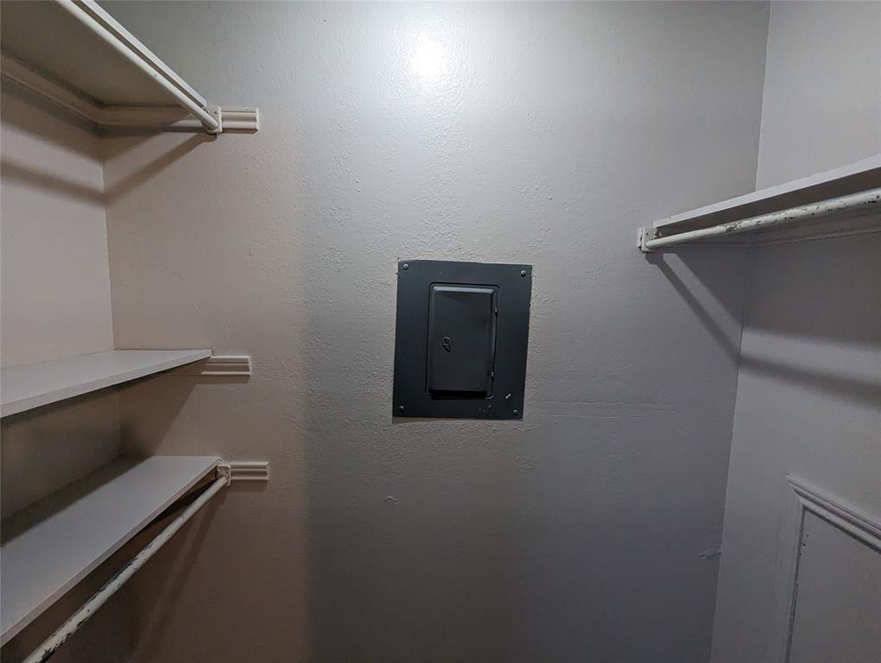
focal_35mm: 16
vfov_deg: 78.2
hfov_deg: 94.4
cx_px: 440
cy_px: 332
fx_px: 408
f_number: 2.2
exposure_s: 1/139
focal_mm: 2.35
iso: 419
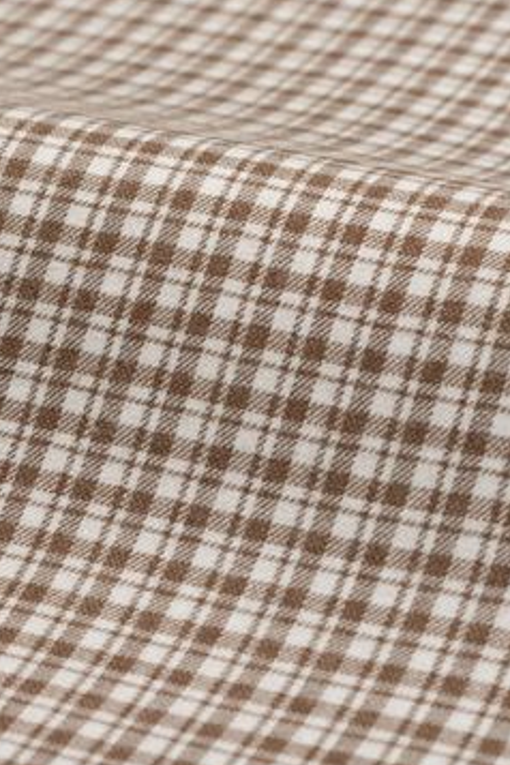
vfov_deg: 14.2
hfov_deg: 9.5
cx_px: 295
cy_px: 310
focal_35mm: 144
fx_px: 3060
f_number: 8
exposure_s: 1/100
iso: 160
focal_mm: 85
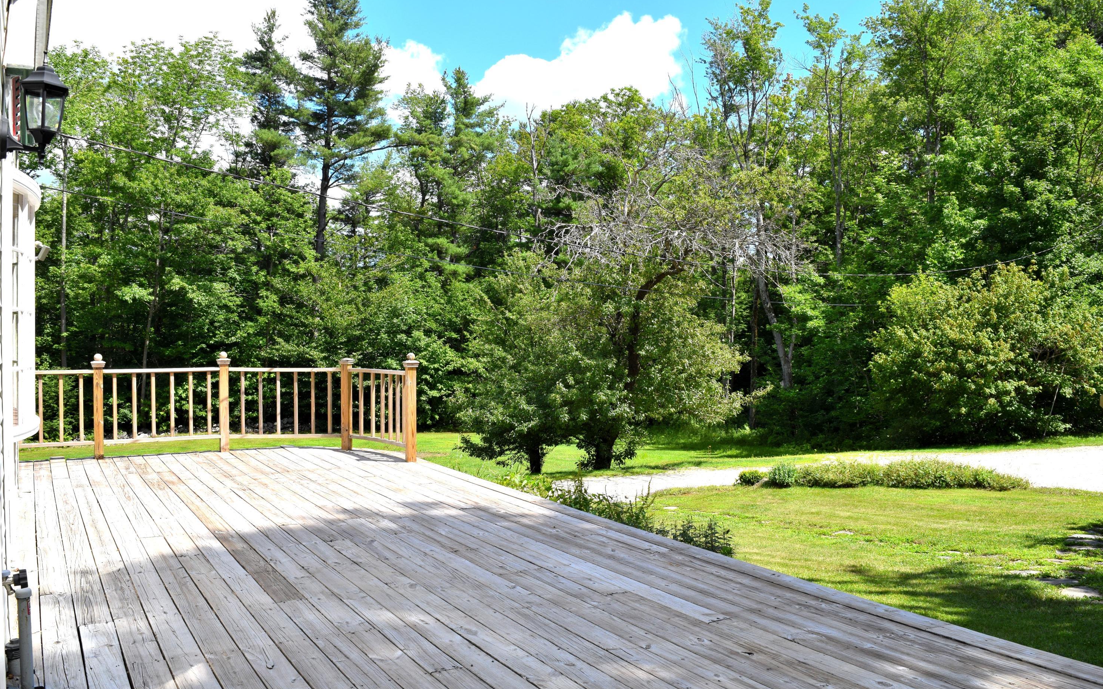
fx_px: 977
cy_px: 355
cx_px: 545
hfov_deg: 58.9
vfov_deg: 38.8
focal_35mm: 33
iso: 200
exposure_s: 1/320
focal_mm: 21
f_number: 9
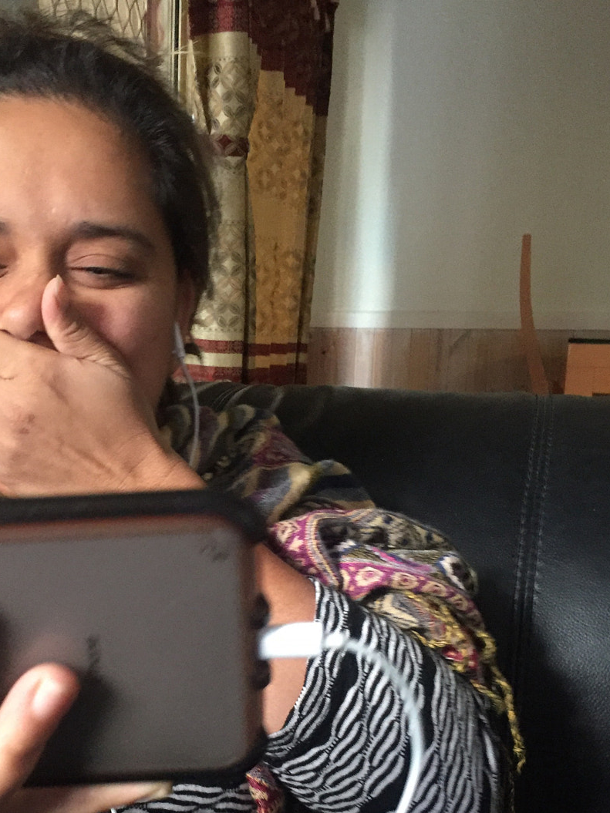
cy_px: 524
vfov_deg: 42.5
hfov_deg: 32.3
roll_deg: -0.7
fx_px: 1034
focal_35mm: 44
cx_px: 157
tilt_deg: -11.5
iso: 250
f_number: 2.2
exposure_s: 1/33
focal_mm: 4.15
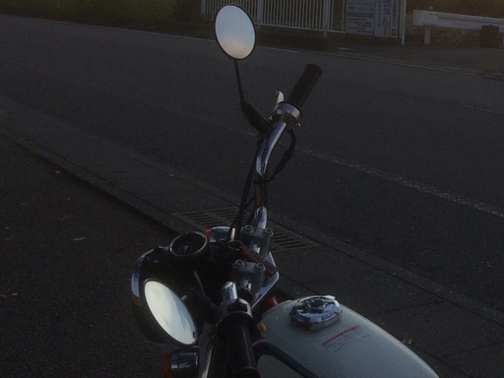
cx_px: 493
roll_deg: -2.1
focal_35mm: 68
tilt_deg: +0.8
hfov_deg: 27.1
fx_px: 990
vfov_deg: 20.9
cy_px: 0
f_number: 2.2
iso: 32
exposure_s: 1/1140
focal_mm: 4.15
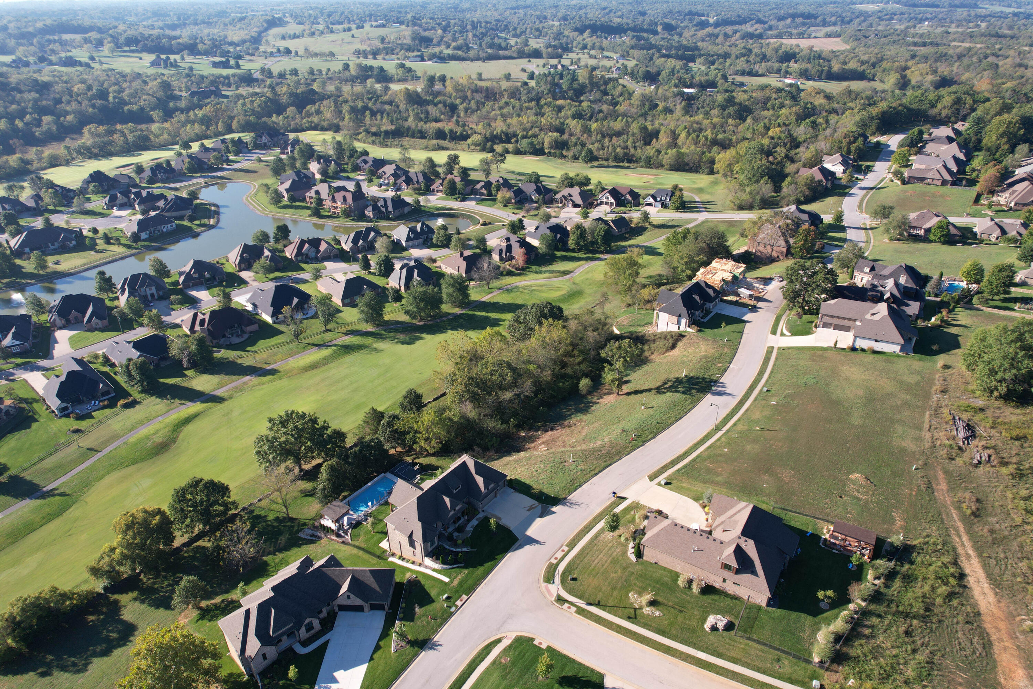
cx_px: 516
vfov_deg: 57.2
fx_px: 631
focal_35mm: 22
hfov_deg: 78.6
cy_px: 344
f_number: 2.8
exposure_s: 1/640
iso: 110
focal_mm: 8.38
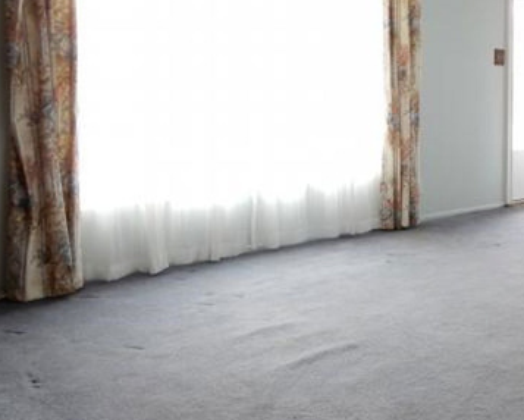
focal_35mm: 42
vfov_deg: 35.0
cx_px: 415
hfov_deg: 42.0
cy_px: 113
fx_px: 652
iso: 160
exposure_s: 1/30
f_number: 3.4
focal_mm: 4.3
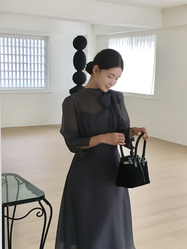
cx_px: 94
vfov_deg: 61.7
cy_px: 124
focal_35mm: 29
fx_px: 209
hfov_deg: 48.2
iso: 32
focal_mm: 4.15
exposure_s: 1/30
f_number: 2.2
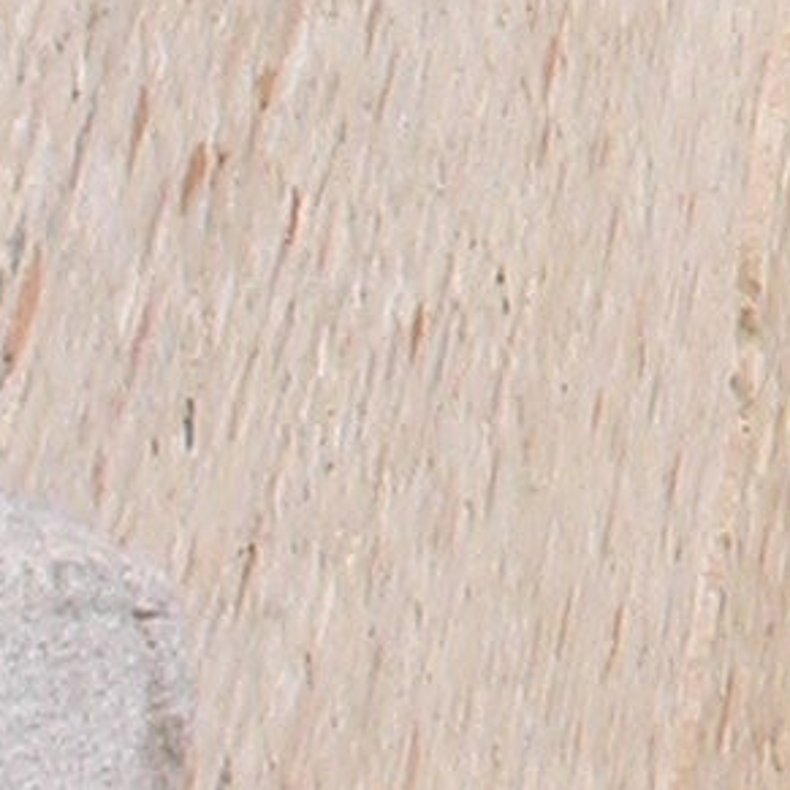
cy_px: -966
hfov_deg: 3.7
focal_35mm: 463
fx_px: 11955
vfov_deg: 3.7
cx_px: 1860
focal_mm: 14
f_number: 8.3
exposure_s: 1/478
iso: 100
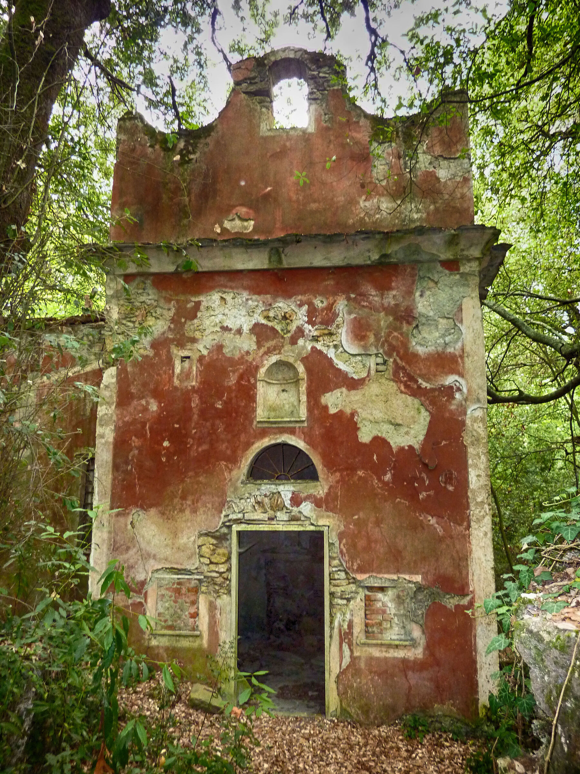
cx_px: 290
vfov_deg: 69.4
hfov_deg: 54.9
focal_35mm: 25
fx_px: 559
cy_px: 387
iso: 320
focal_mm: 4.1
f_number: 3.3
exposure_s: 1/30
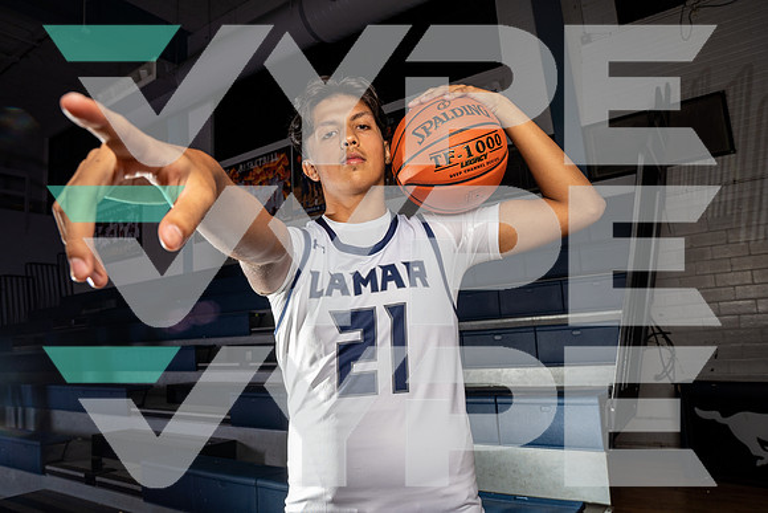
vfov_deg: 51.9
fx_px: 526
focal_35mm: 25
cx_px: 374
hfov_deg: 72.2
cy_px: 263
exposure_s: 1/200
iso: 320
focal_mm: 24
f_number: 7.1
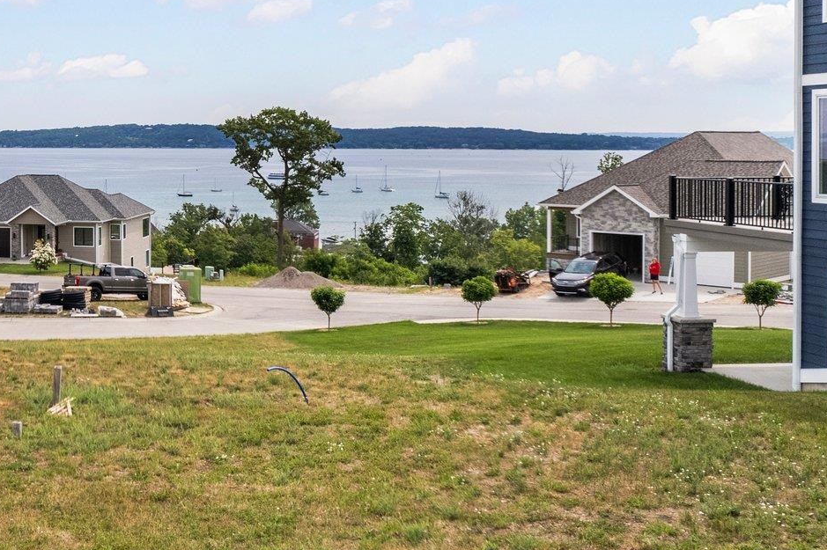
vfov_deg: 28.0
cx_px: 74
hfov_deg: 38.2
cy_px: 229
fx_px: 1102
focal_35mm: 48
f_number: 2.8
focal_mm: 8.38
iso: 100
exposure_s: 1/2500
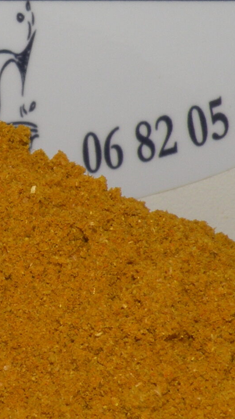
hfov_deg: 9.6
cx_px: -41
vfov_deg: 17.1
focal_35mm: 125
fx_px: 1385
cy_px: 175
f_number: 8
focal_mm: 7.4
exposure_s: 1/60
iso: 64
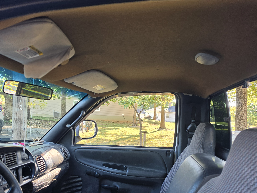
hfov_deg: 61.5
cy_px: 112
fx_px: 215
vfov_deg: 48.1
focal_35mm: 29
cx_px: 116
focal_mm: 6.5
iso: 50
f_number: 1.4
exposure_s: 1/180
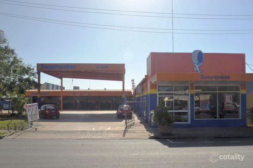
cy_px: 84
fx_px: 211
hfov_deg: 61.9
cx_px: 126
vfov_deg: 43.6
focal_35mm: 30
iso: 100
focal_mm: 20
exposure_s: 1/200
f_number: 7.1
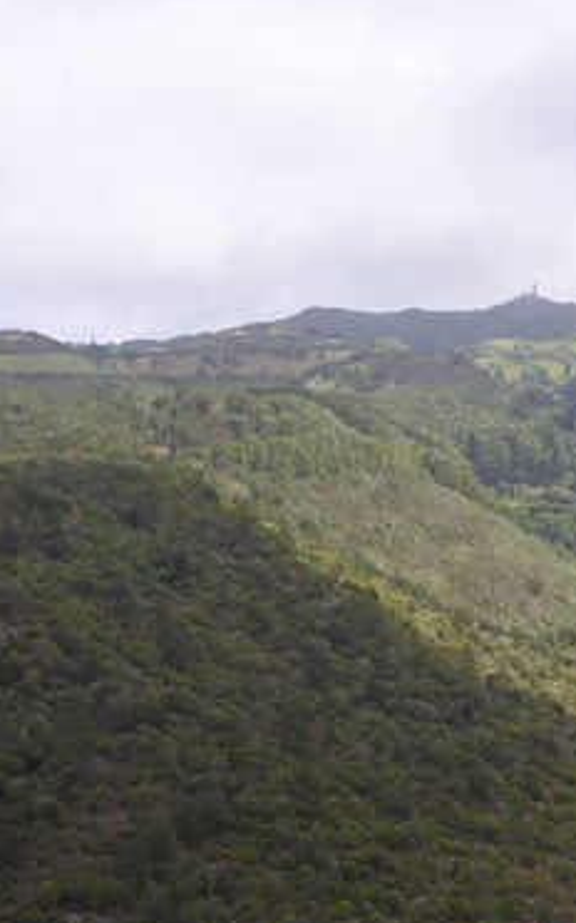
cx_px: 603
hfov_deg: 17.1
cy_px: 464
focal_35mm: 74
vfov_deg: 27.9
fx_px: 1862
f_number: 4.5
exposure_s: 1/800
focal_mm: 16.8
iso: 160
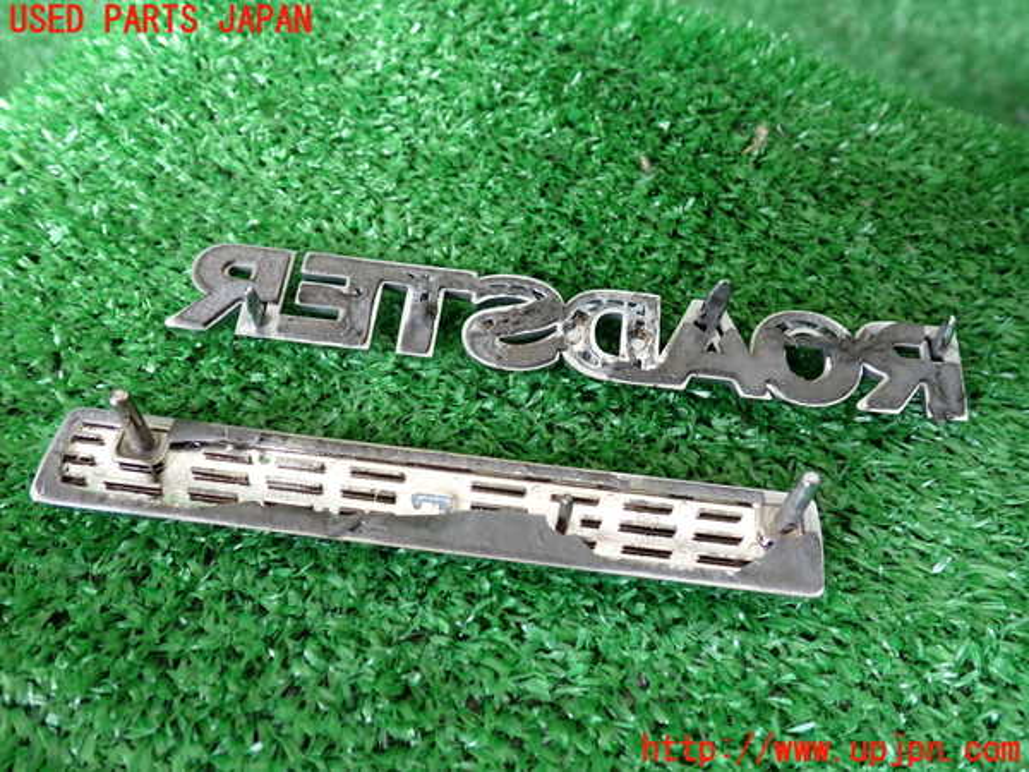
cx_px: 514
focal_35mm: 30
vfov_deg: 46.8
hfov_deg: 60.0
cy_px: 386
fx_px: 892
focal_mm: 5.4
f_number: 2.3
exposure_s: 1/50
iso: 200
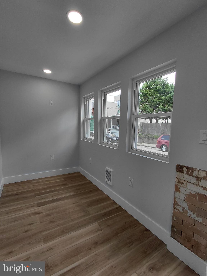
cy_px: 138
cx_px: 104
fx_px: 128
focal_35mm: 16
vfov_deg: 94.5
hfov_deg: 78.1
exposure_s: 1/141
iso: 40
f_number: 2.2
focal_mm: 1.64
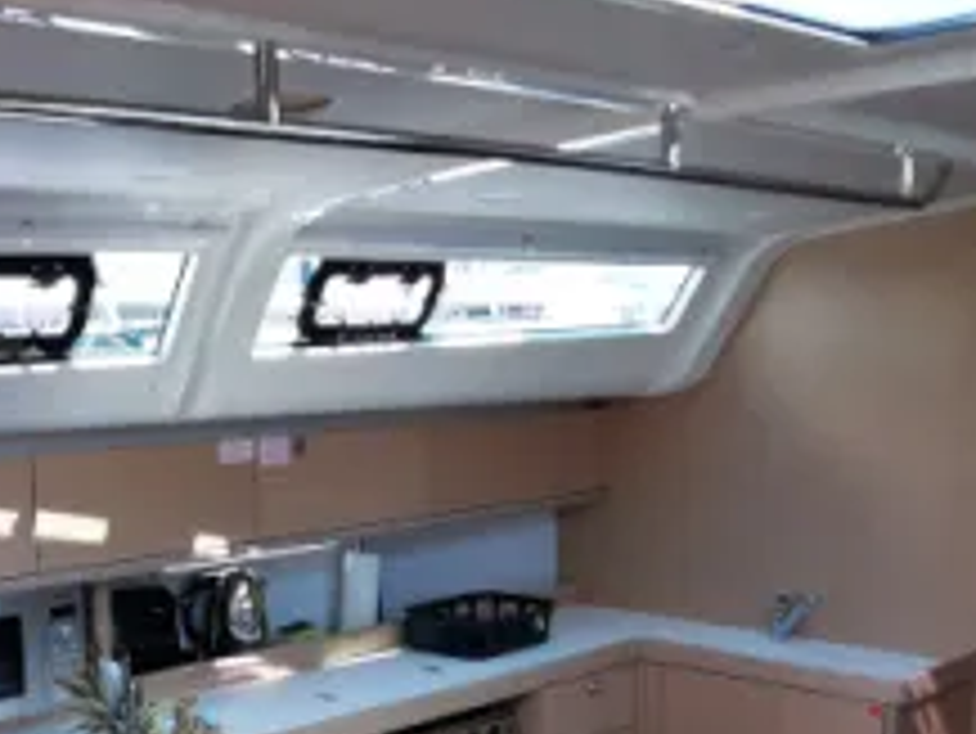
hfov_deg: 39.5
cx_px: 270
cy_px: 576
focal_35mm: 47
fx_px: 1326
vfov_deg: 30.2
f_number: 2.2
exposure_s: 1/50
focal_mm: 2.26
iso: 50
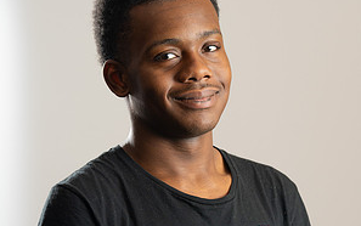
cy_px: 151
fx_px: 1959
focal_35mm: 199
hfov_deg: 10.5
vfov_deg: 6.6
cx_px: 180
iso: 500
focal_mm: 129
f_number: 6.3
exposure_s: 1/200
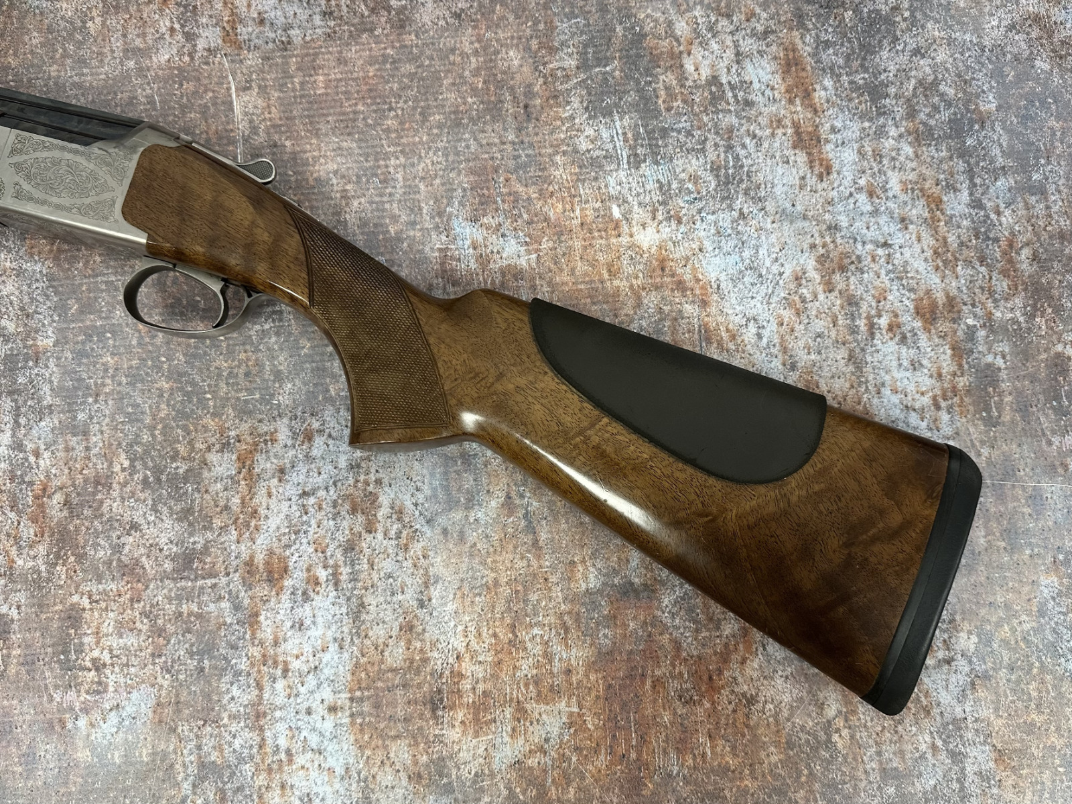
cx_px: 536
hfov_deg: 71.6
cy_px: 402
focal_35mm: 24
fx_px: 743
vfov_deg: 56.8
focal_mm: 6.9
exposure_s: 1/100
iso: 200
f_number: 1.8
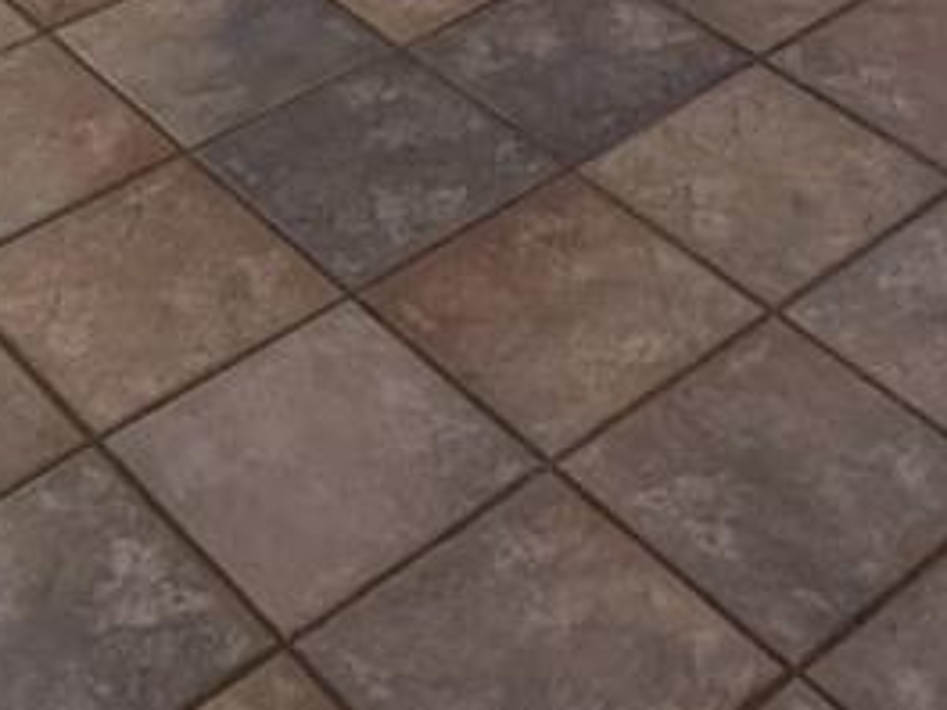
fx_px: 2024
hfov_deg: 26.3
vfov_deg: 17.3
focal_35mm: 74
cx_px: 488
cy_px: -454
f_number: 2.2
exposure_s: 1/298
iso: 49
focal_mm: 1.95
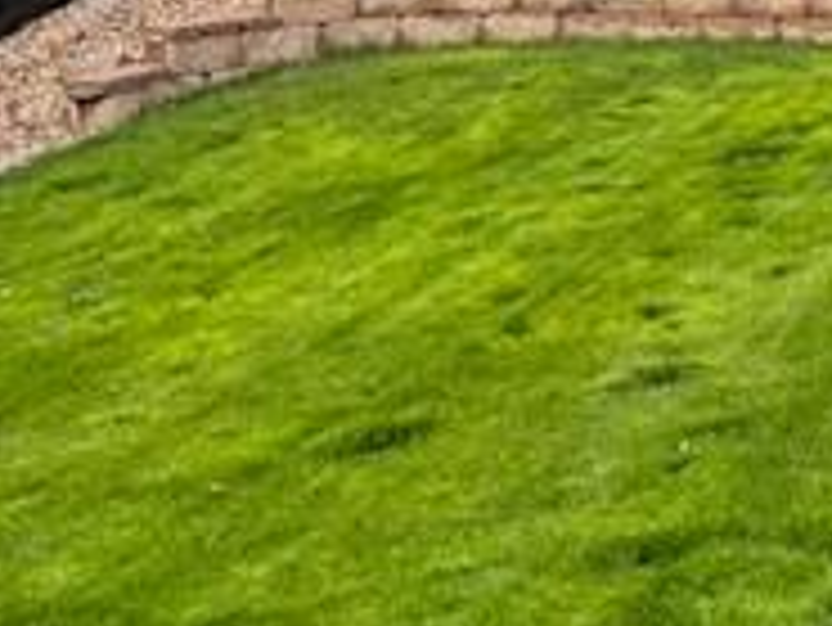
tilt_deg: -8.1
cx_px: 1147
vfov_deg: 16.2
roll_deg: +0.7
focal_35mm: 90
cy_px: 68
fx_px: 2165
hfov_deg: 19.6
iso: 32
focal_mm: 4.2
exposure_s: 1/416
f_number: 1.6
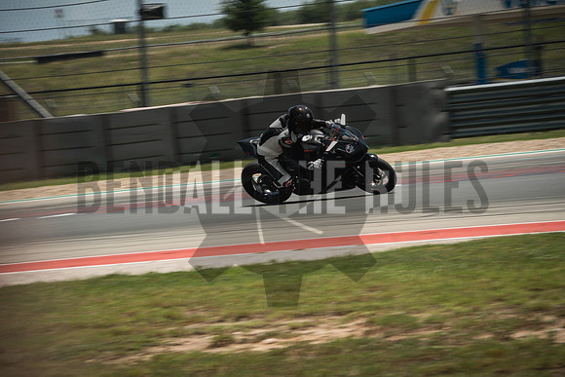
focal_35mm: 317
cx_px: 282
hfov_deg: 6.5
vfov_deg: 4.3
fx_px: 4976
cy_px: 188
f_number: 11
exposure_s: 1/160
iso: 160
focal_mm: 211
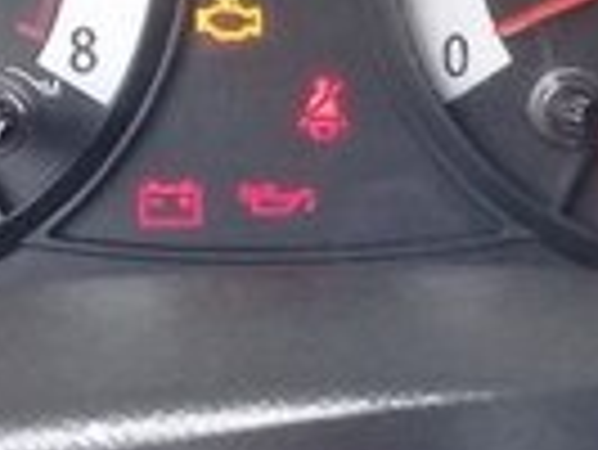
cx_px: 297
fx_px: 2663
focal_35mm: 154
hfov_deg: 12.8
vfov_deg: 9.3
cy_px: -277
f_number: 2.2
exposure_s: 1/33
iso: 200
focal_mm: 3.3
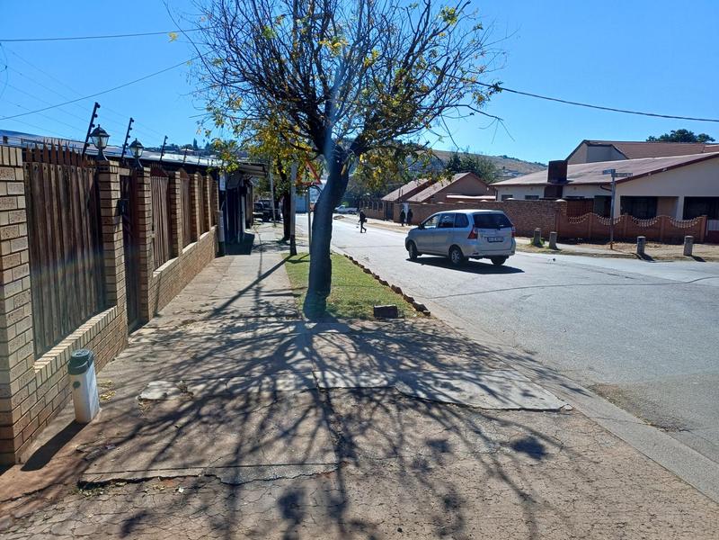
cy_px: 270
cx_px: 360
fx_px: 519
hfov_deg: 69.4
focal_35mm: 25
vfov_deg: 54.9
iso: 50
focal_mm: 4.65
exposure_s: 1/1259
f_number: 1.8
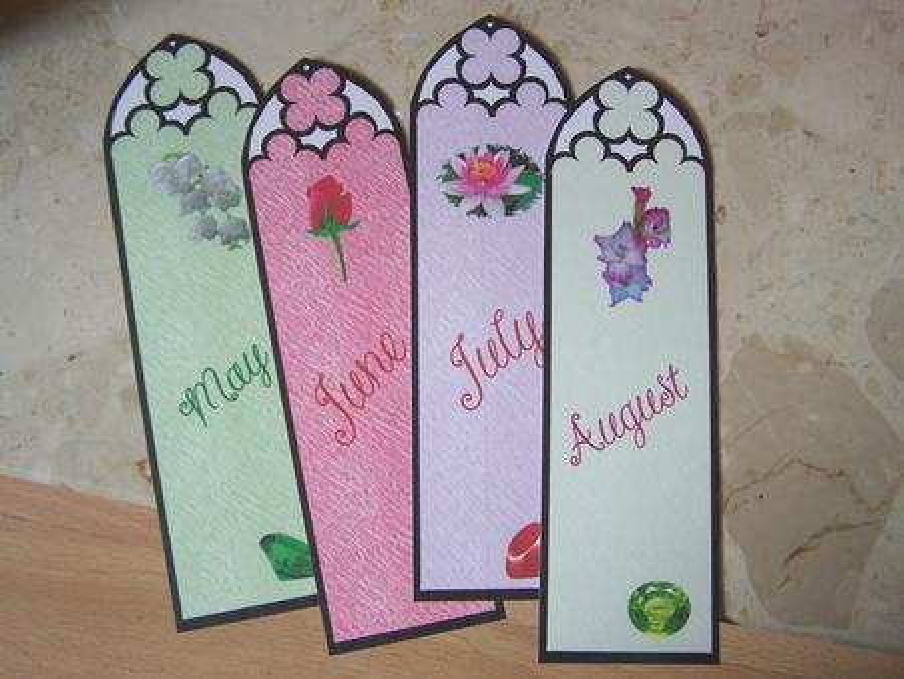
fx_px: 993
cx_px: 452
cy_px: 340
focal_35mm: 38
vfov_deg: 37.8
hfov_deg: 49.0
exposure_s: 1/60
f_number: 2.8
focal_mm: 6.3
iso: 80
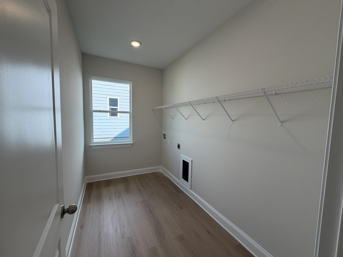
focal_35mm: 14
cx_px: 172
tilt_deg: -4.5
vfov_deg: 85.7
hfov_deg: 102.1
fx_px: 139
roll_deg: -1.2
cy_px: 128
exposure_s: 1/135
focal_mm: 2.22
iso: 50
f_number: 2.2
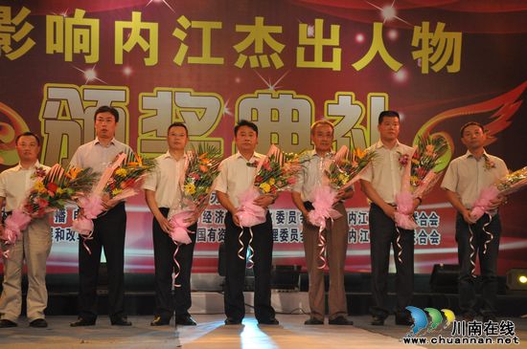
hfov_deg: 27.0
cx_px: 264
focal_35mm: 75
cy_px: 174
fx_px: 1096
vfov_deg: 18.1
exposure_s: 1/250
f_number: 8
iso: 1250
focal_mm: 50
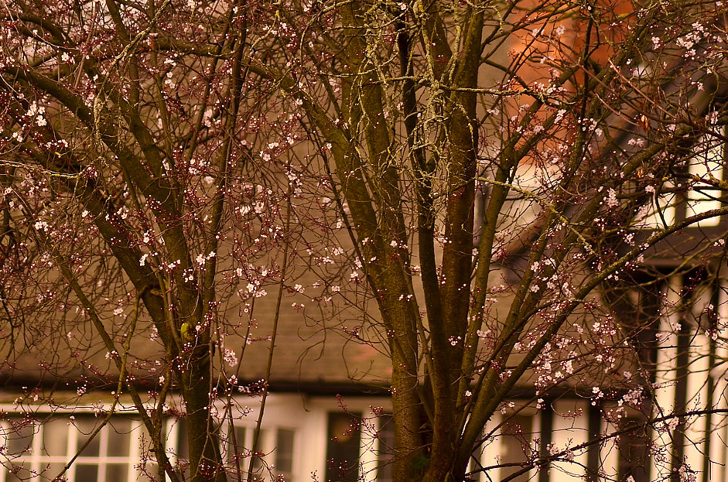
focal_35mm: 561
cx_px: 277
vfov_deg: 2.4
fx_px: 11320
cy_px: 117
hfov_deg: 3.7
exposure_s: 1/500
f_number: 6.3
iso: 100
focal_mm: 220
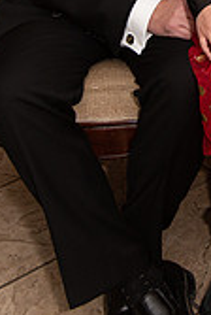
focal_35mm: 86
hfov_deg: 15.3
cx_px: 258
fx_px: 753
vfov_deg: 21.4
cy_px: -94
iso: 800
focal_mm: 32
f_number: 4
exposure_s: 1/200
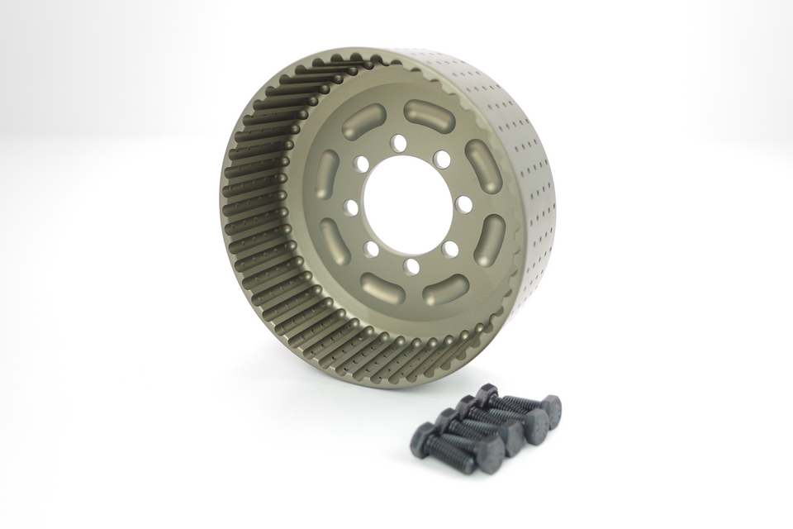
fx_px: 683
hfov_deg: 60.3
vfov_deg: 42.3
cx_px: 396
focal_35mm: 31
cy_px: 264
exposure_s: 1/40
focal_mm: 21.25
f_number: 5
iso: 100
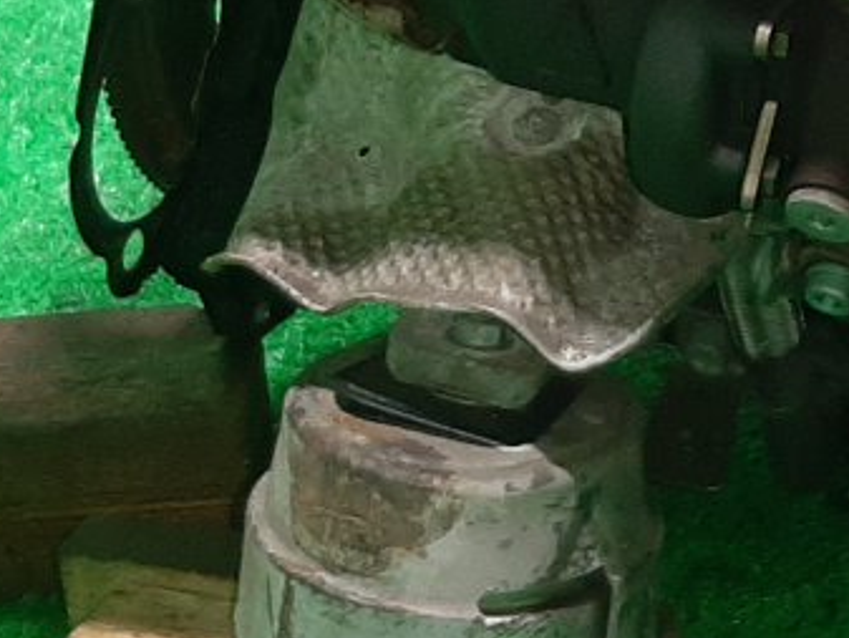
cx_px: 728
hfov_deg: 17.5
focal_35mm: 111
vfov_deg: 13.1
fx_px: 2723
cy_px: -30
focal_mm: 3.93
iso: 195
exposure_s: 1/33
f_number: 1.7
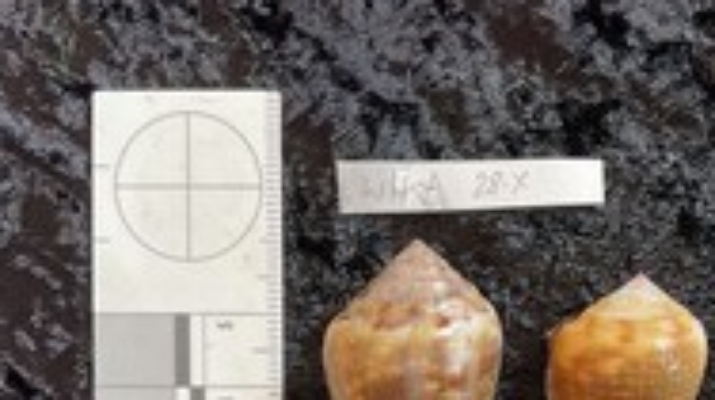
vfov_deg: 19.2
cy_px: 474
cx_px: 529
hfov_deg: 34.8
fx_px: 1117
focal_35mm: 59
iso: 64
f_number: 1.8
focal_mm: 3
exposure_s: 1/120
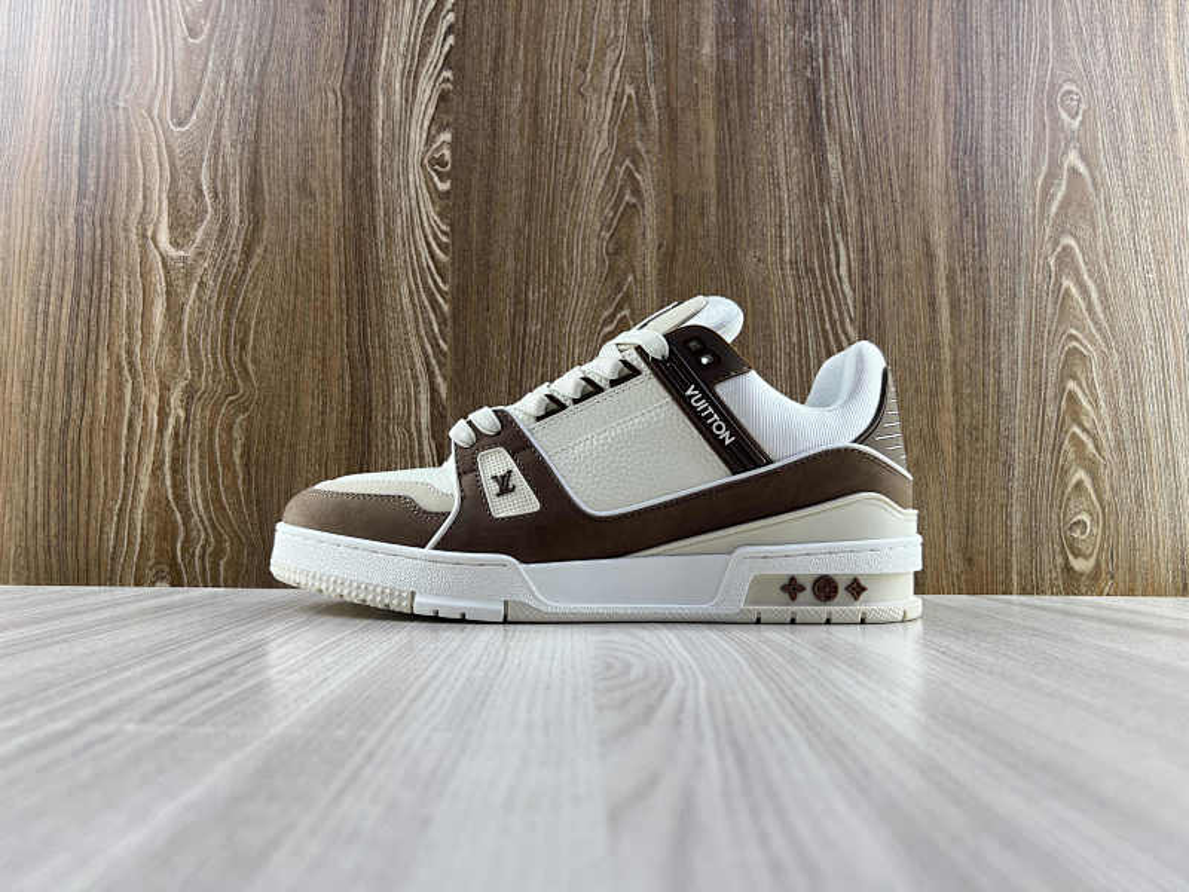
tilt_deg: +2.9
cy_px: 446
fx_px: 893
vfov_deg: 53.1
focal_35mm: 26
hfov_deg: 67.3
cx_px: 594
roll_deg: -0.4
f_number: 1.5
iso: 32
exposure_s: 1/147
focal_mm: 5.7
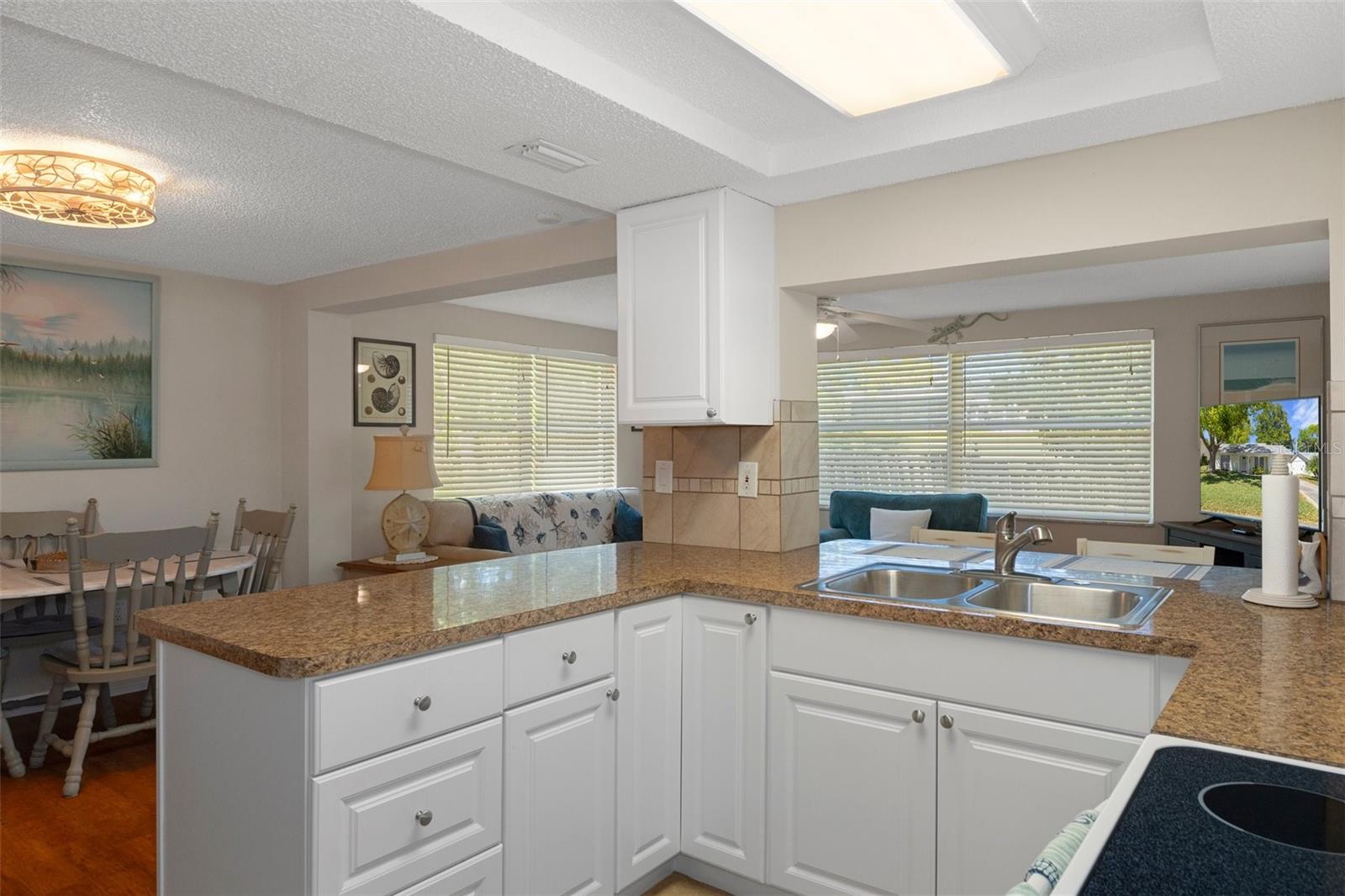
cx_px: 672
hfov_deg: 77.3
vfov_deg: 56.1
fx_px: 840
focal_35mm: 22
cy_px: 448
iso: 320
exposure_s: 1/8
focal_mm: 15
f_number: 8
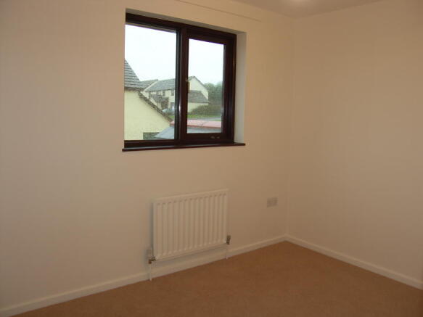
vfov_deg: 49.7
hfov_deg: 63.5
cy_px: 158
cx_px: 212
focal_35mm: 28
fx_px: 342
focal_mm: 7.4
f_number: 2.2
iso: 50
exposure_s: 1/30
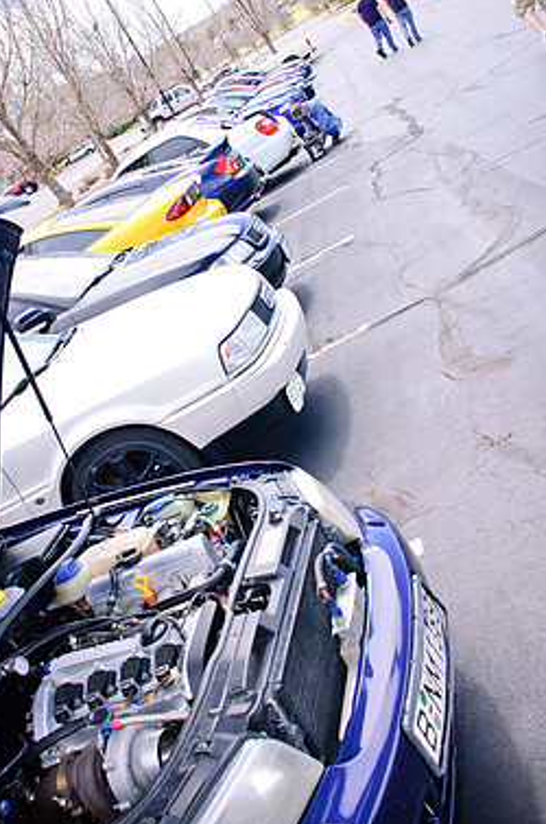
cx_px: 244
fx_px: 982
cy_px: 348
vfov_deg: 45.3
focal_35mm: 43
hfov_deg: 31.1
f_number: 5.6
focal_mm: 24
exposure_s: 1/80
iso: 200
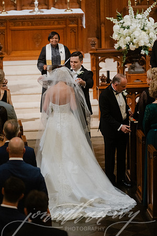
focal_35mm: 180
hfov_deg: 7.6
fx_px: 1177
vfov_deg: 11.4
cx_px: 78
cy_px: 118
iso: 4000
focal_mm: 180
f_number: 2.8
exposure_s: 1/160
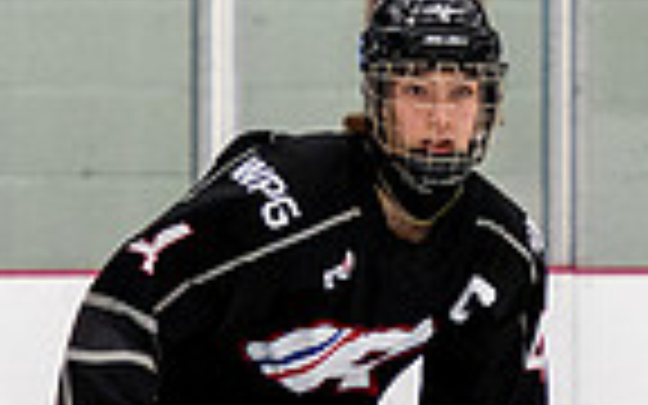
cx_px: 415
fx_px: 20768
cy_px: 423
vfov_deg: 1.1
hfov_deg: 1.8
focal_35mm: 1176
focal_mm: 145
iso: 1600
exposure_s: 1/640
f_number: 2.8
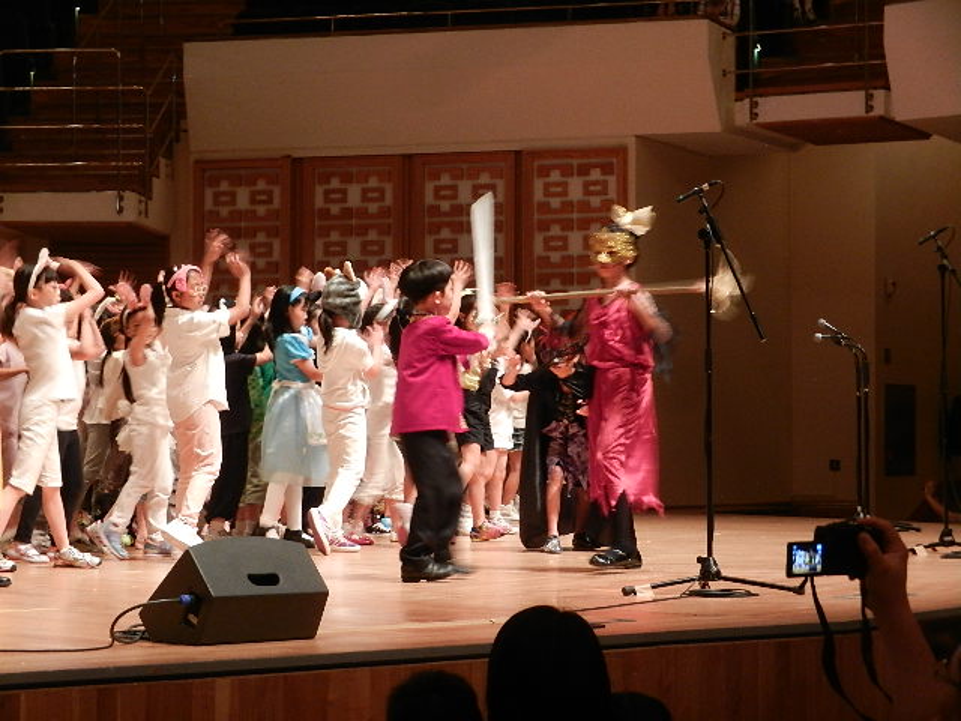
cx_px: 480
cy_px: 360
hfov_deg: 21.5
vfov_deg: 16.2
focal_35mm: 91
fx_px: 2526
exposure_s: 1/8
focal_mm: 16.3
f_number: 4.9
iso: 400
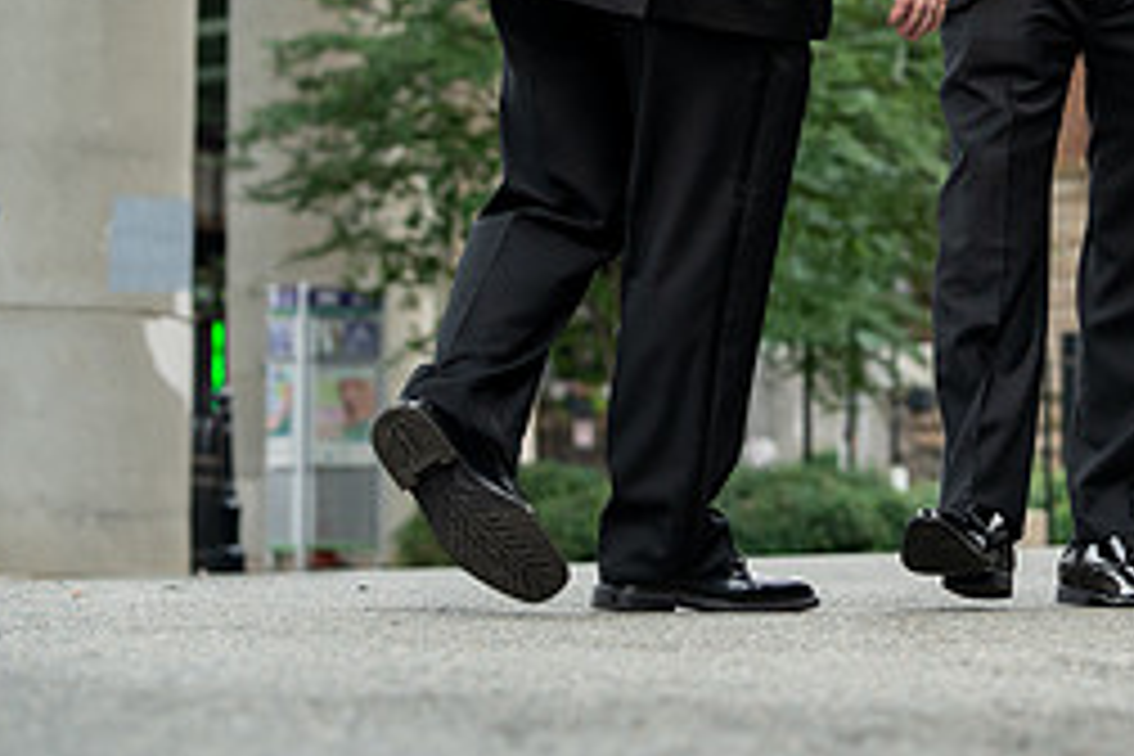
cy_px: -97
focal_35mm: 174
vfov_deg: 7.8
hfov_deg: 11.6
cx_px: 1278
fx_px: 5481
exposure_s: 1/250
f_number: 4
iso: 400
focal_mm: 72
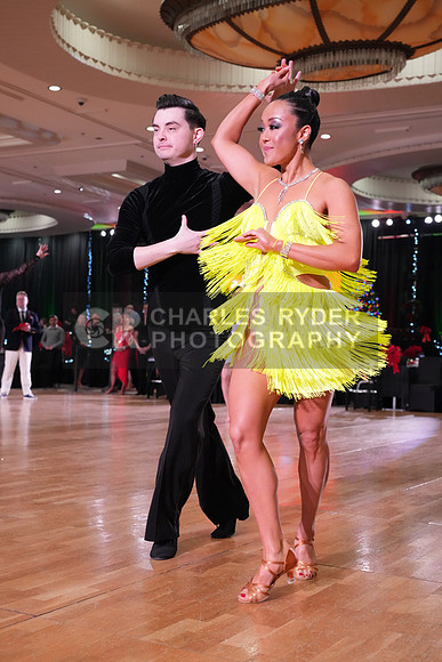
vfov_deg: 42.7
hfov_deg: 29.3
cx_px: 221
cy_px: 331
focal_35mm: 46
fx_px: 847
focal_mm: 46
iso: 5000
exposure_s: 1/320
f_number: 5
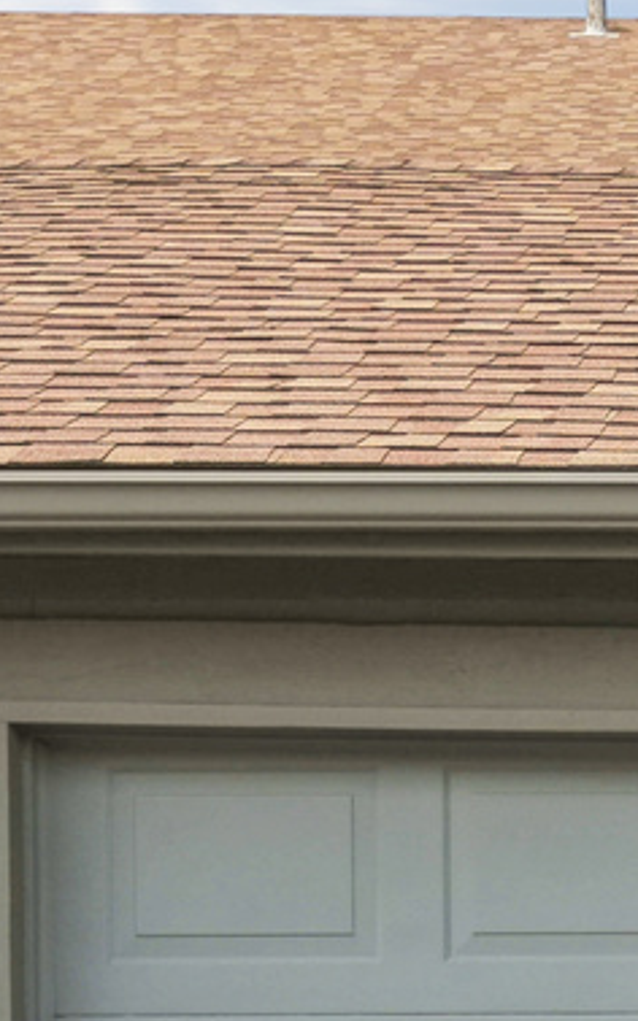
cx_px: 1384
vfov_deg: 13.6
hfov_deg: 8.1
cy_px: 716
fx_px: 4260
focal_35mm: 153
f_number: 8
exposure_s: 1/1000
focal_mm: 35
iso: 400
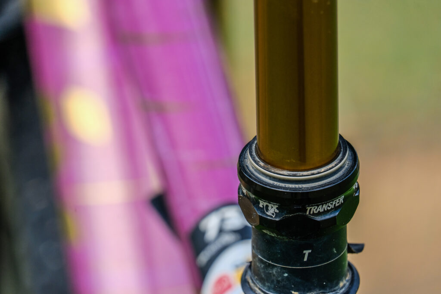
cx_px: 220
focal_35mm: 307
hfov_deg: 6.7
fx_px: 3761
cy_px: 147
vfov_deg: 4.5
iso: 640
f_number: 6.7
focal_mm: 204.6
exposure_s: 1/500
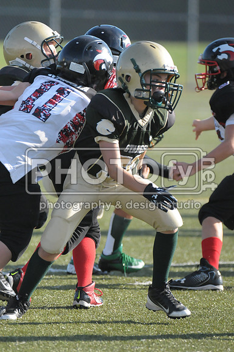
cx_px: 117
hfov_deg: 2.9
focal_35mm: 465
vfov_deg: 4.4
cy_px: 176
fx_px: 4547
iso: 1600
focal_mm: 310
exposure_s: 1/5000
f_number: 4
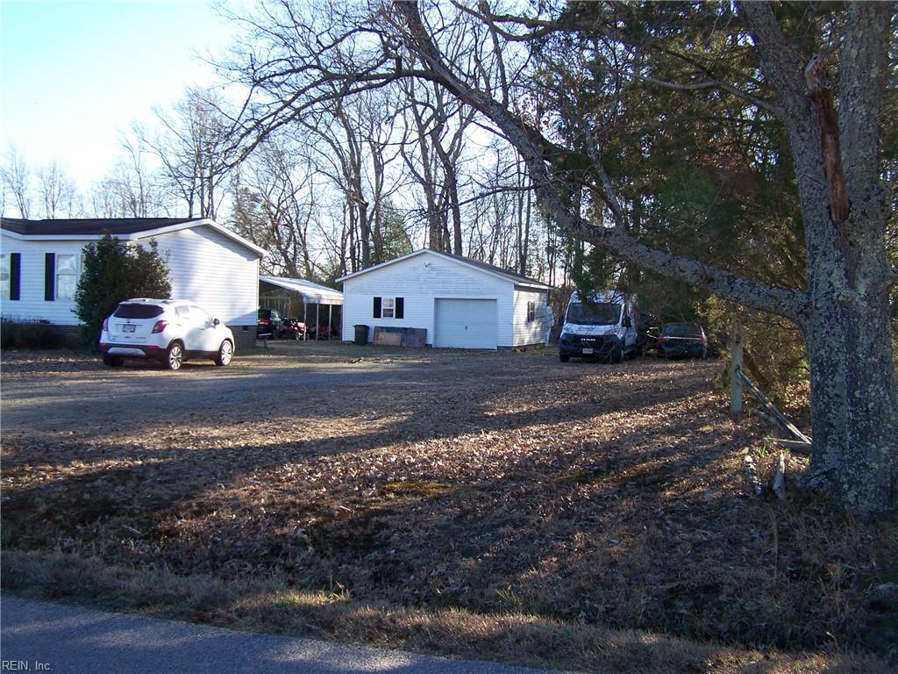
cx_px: 449
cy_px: 337
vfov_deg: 37.7
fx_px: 986
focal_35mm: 38
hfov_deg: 49.0
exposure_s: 1/200
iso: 64
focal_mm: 6.3
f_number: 2.8
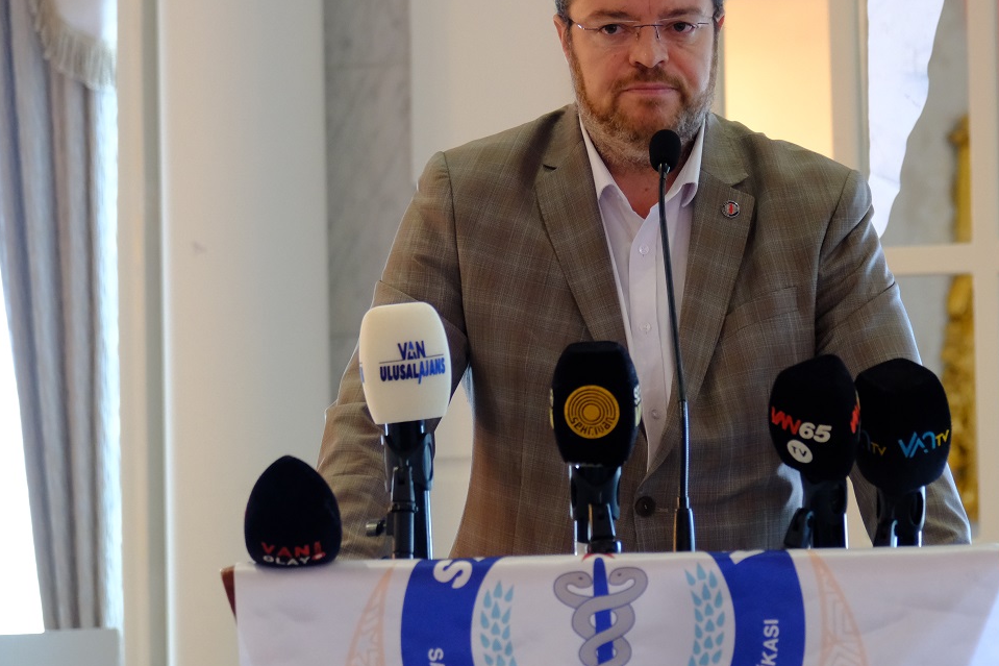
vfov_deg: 8.0
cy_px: 288
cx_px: 656
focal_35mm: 171
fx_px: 4744
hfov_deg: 12.0
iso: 2500
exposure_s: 1/30
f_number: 4
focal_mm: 80
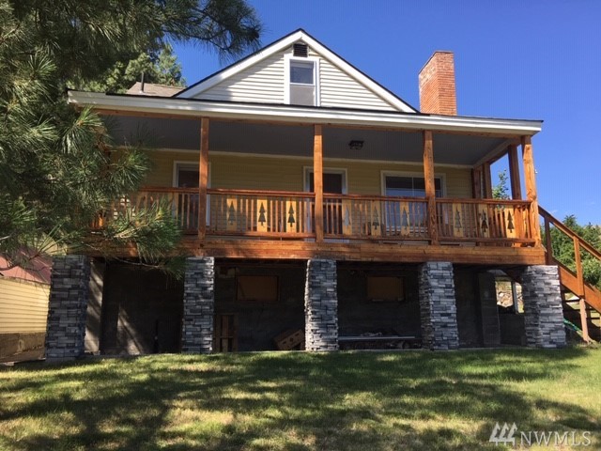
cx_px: 300
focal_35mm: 29
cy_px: 226
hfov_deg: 61.7
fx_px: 503
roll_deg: -0.8
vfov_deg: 48.2
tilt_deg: +12.8
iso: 25
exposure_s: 1/668
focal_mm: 4.15
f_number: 2.2
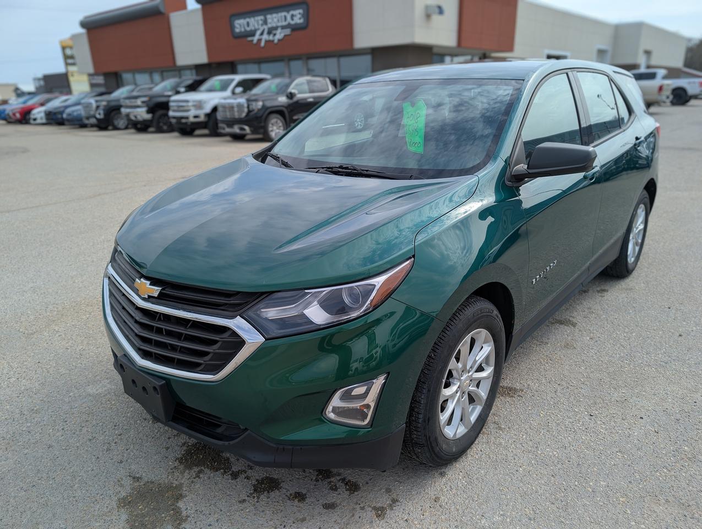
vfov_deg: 56.9
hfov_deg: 71.5
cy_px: 264
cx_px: 351
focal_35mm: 24
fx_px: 487
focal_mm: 6.9
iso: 20
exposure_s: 1/923
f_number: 1.68
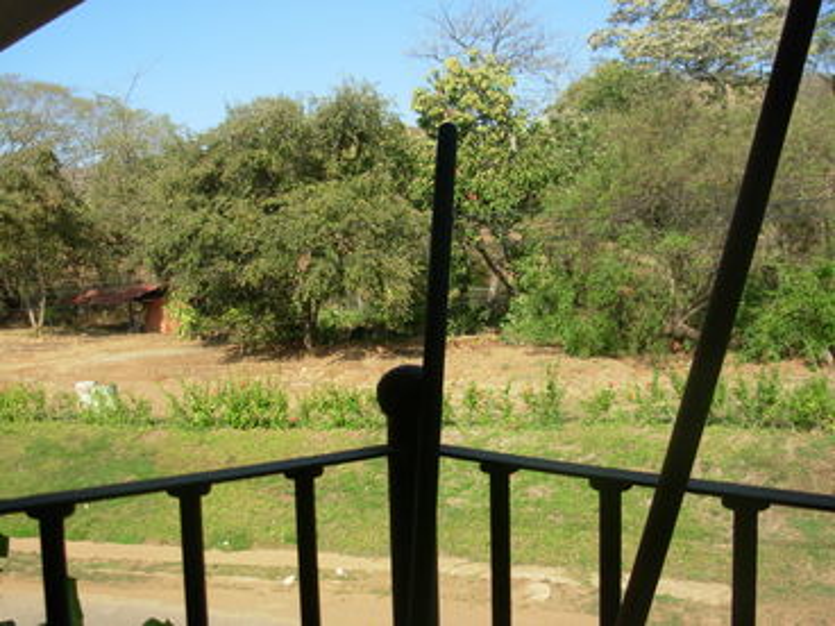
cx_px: 418
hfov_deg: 49.0
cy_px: 313
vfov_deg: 37.7
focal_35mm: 38
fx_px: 917
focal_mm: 6.3
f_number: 2.9
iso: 50
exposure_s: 1/683
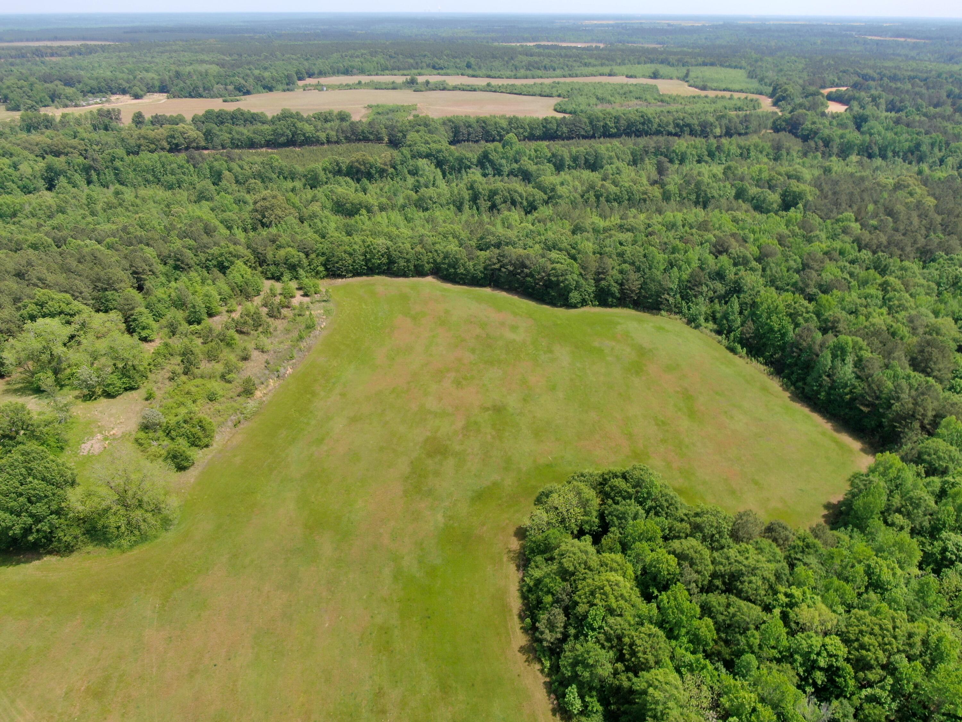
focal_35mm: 24
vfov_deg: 56.8
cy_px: 361
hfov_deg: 71.6
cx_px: 481
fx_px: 667
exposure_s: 1/800
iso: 100
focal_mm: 4.39
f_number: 2.8
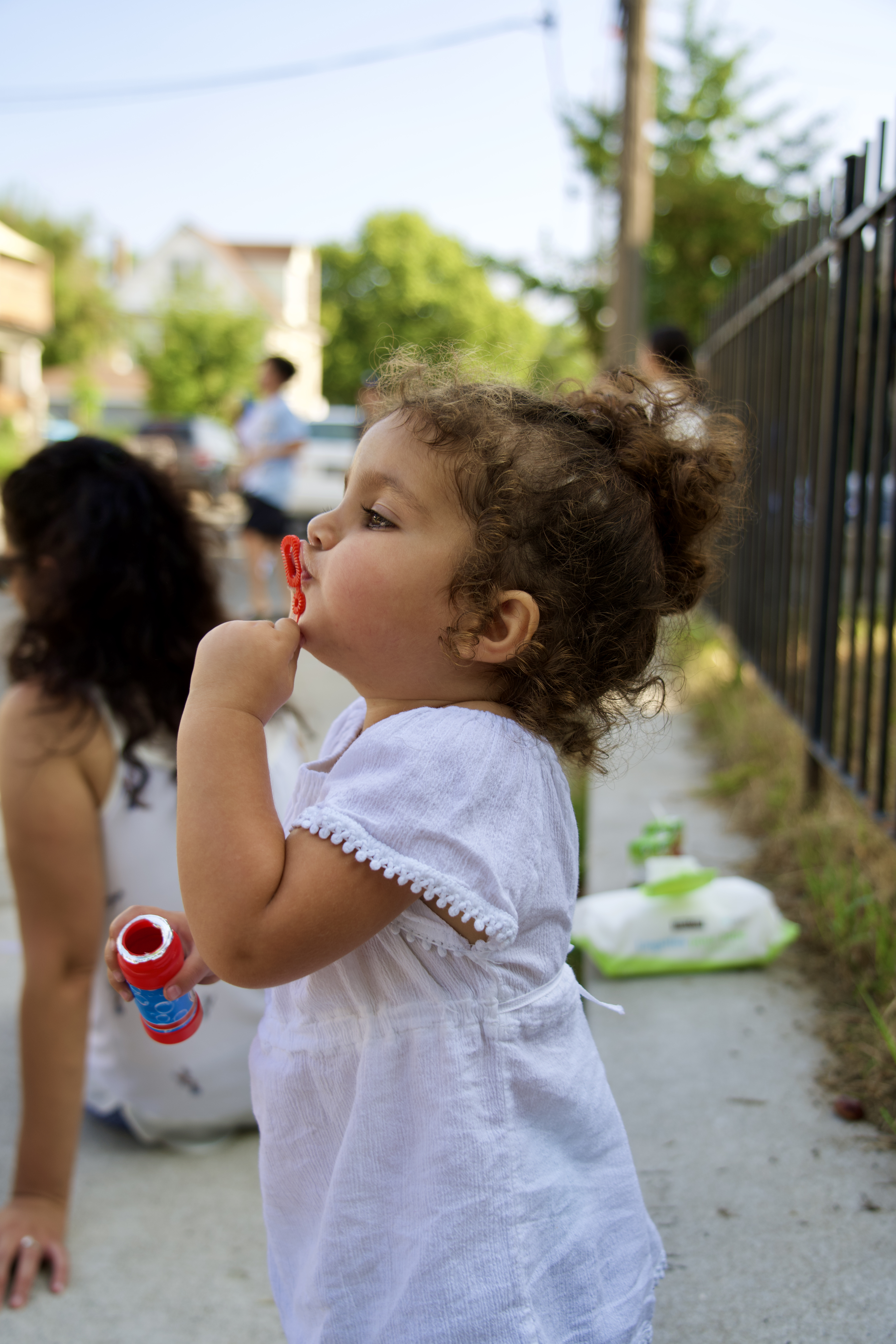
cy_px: 672
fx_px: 1493
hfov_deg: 33.4
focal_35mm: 40
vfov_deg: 48.5
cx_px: 448
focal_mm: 40
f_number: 4
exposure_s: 1/100
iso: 100
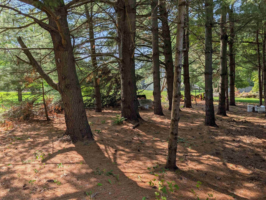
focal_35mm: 24
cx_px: 133
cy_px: 100
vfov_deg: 56.9
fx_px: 185
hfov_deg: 71.5
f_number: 1.68
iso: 22
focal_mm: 6.9
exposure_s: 1/1825
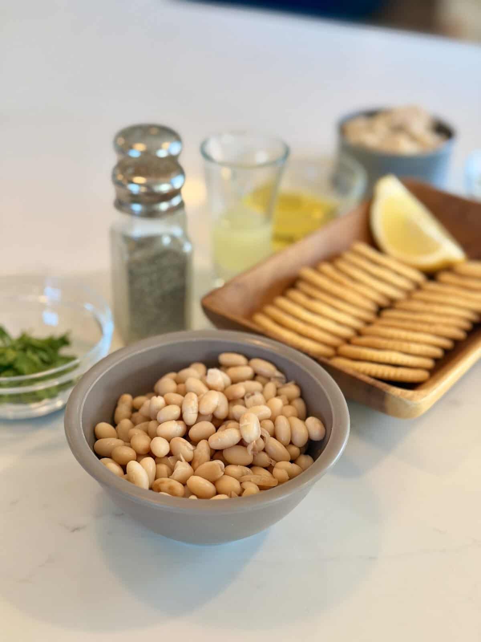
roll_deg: -2.4
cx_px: 240
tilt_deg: -33.7
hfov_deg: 30.3
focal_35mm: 48
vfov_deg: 39.7
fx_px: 889
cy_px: 321
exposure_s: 1/60
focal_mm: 6.76
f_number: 1.78
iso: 80
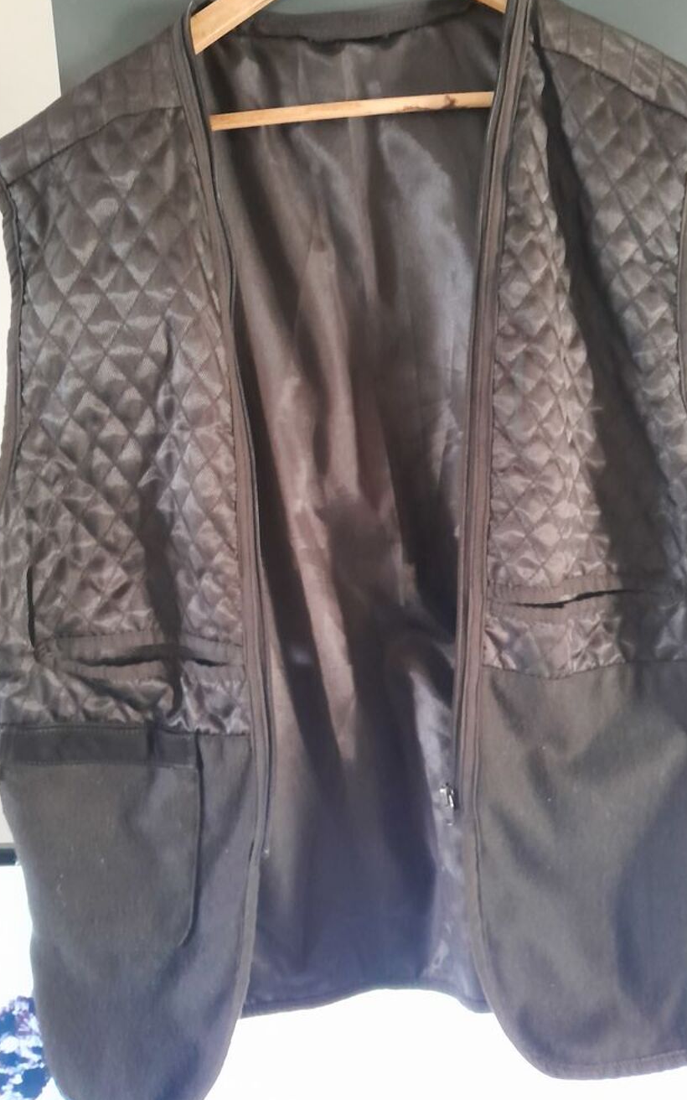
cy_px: 547
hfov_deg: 44.5
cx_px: 366
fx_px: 839
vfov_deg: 66.5
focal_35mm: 28
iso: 1250
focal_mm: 3.98
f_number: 1.8
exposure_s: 1/10
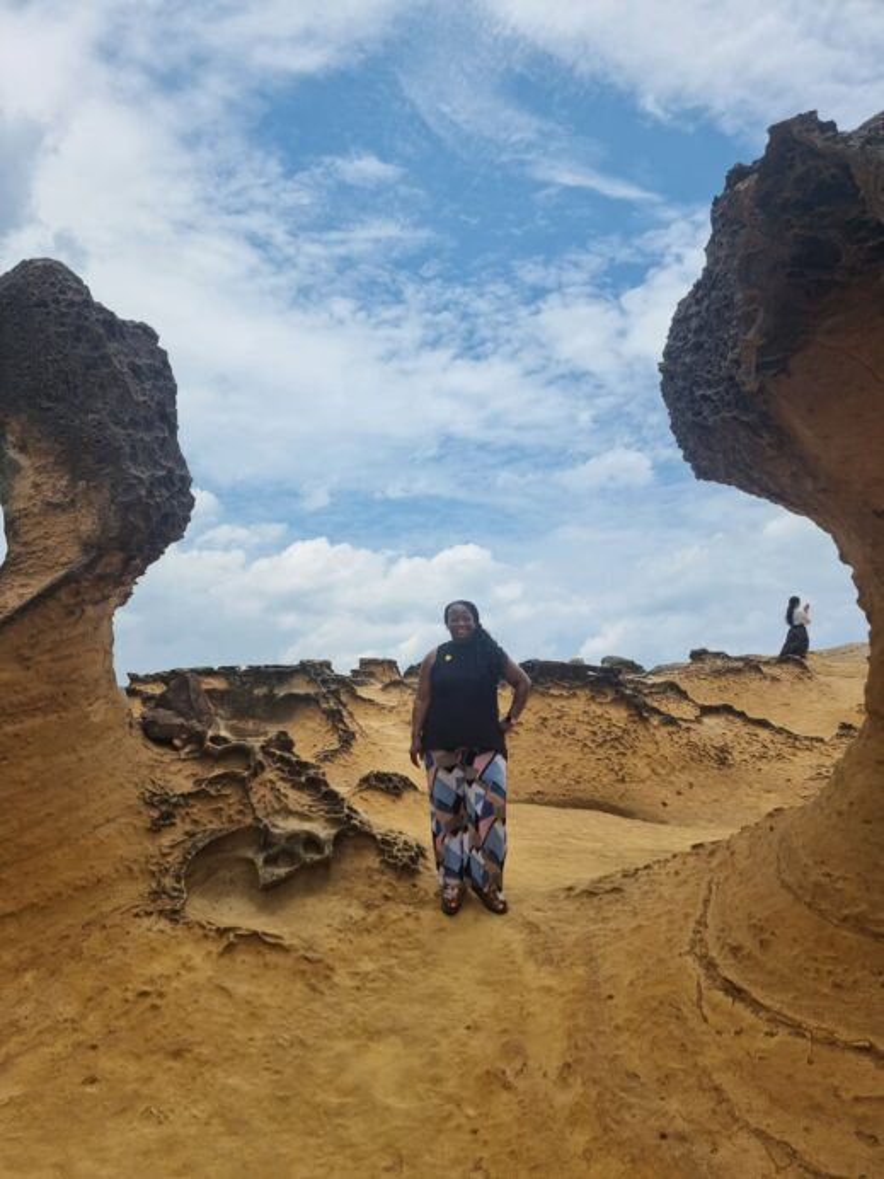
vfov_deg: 71.6
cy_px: 590
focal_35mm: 24
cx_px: 442
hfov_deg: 56.8
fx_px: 817
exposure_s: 1/2000
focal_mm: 6.7
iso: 50
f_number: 1.8
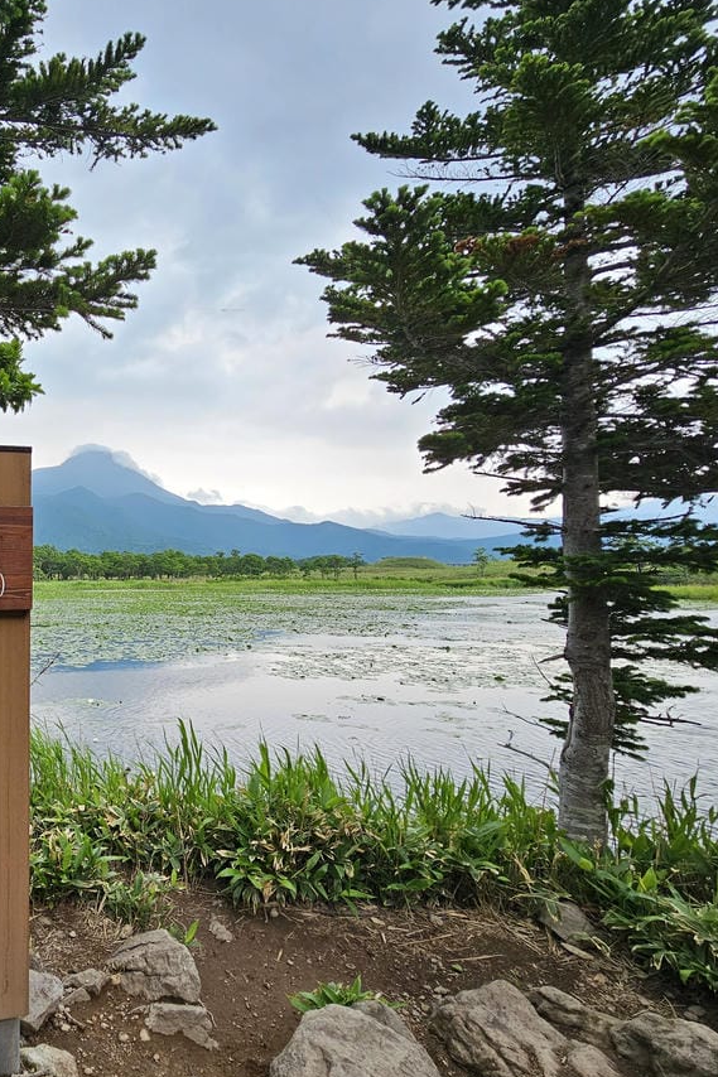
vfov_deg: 86.9
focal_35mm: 19
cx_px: 73
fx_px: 569
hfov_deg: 55.9
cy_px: 549
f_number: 2.2
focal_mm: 2.2
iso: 50
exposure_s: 1/425
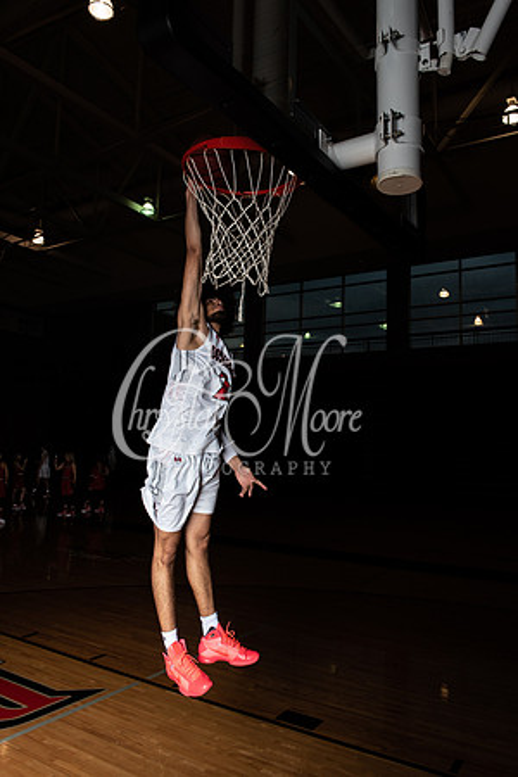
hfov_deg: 46.4
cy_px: 388
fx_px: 604
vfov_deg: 65.5
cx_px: 259
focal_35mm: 28
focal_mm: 28
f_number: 14
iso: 320
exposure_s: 1/200
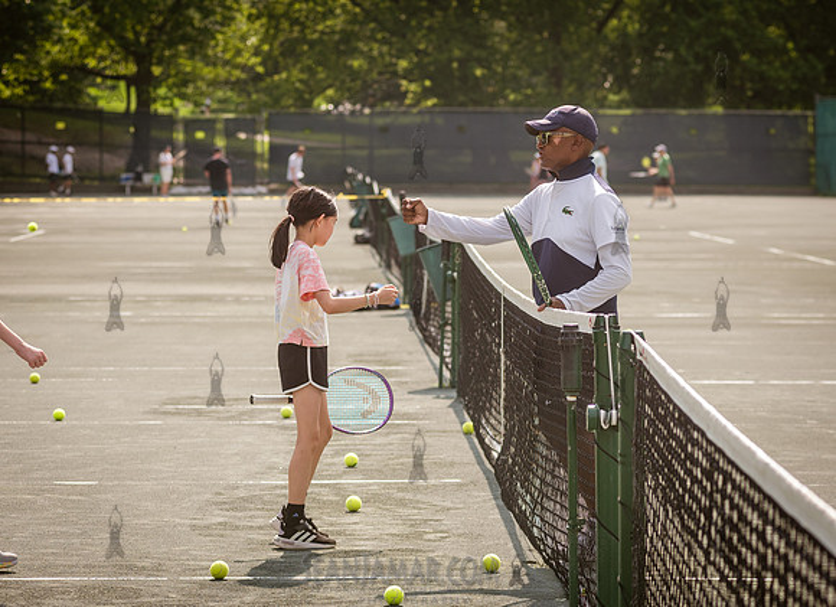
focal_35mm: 155
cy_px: 222
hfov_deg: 12.8
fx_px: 3712
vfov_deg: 9.3
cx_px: 524
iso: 250
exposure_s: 1/1250
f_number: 4.5
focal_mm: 112
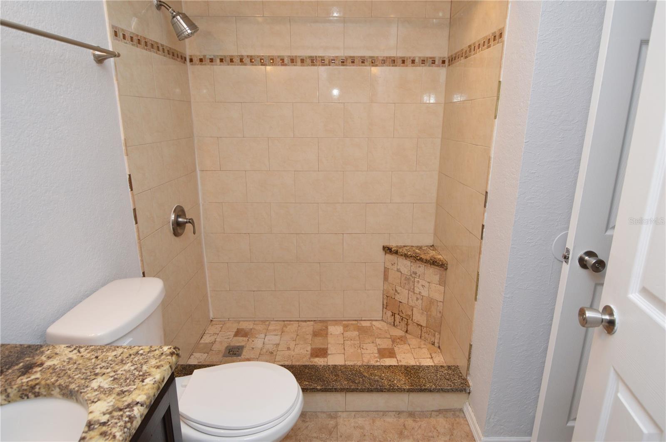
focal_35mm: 18
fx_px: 333
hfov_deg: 90.1
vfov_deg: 67.3
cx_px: 333
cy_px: 221
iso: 450
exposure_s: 1/60
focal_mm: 12
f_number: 4
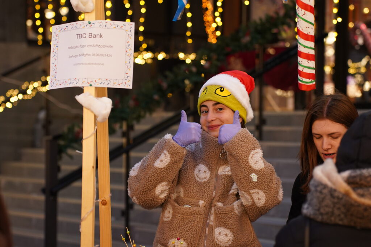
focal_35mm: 112
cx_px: 186
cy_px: 124
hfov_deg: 18.3
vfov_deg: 12.2
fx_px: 1154
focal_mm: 75
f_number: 2.8
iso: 1600
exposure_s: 1/100
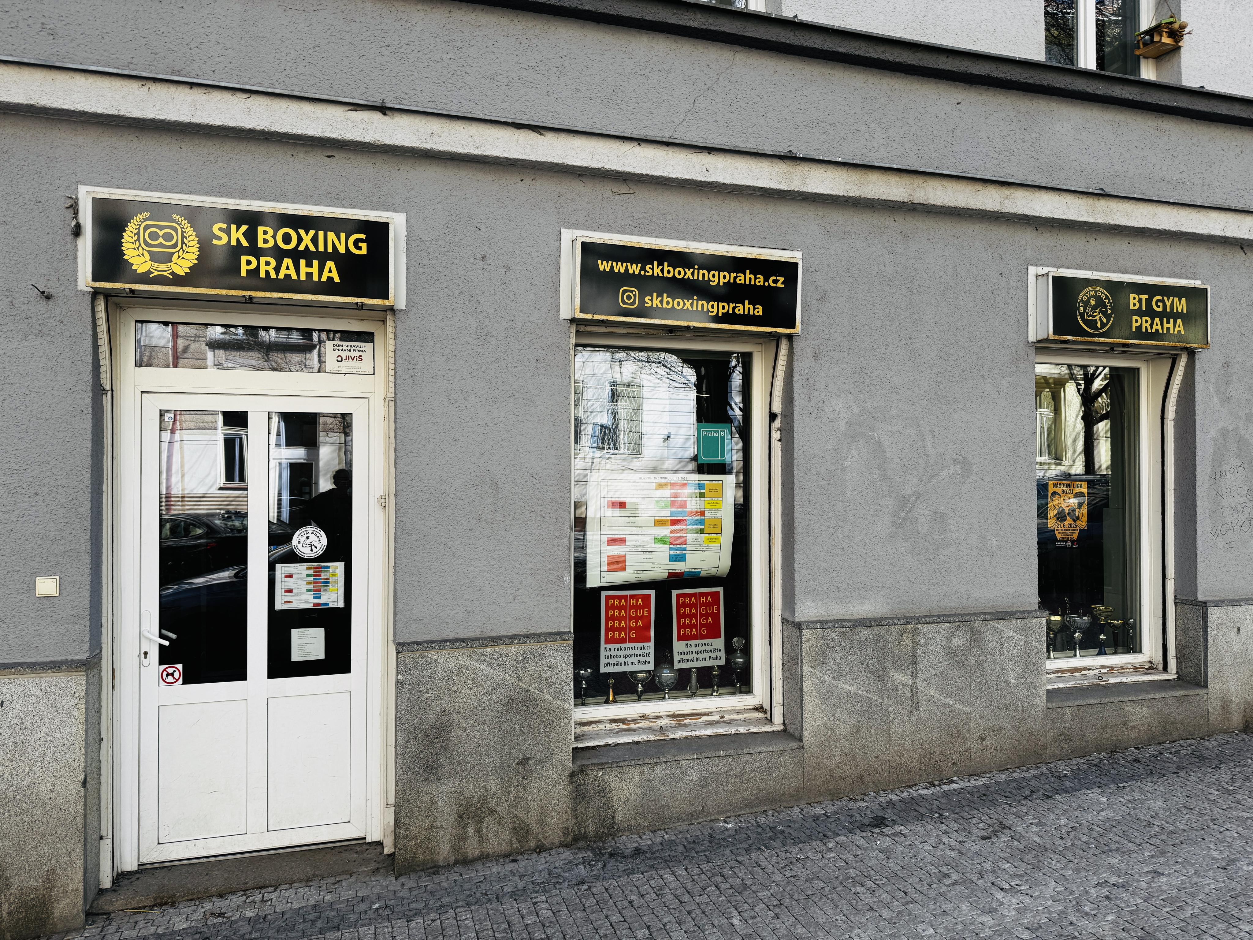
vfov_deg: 56.8
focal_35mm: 24
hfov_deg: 71.6
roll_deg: -0.2
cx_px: 626
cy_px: 470
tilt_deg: +0.2
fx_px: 869
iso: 80
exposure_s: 1/671
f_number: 1.78
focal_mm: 6.76
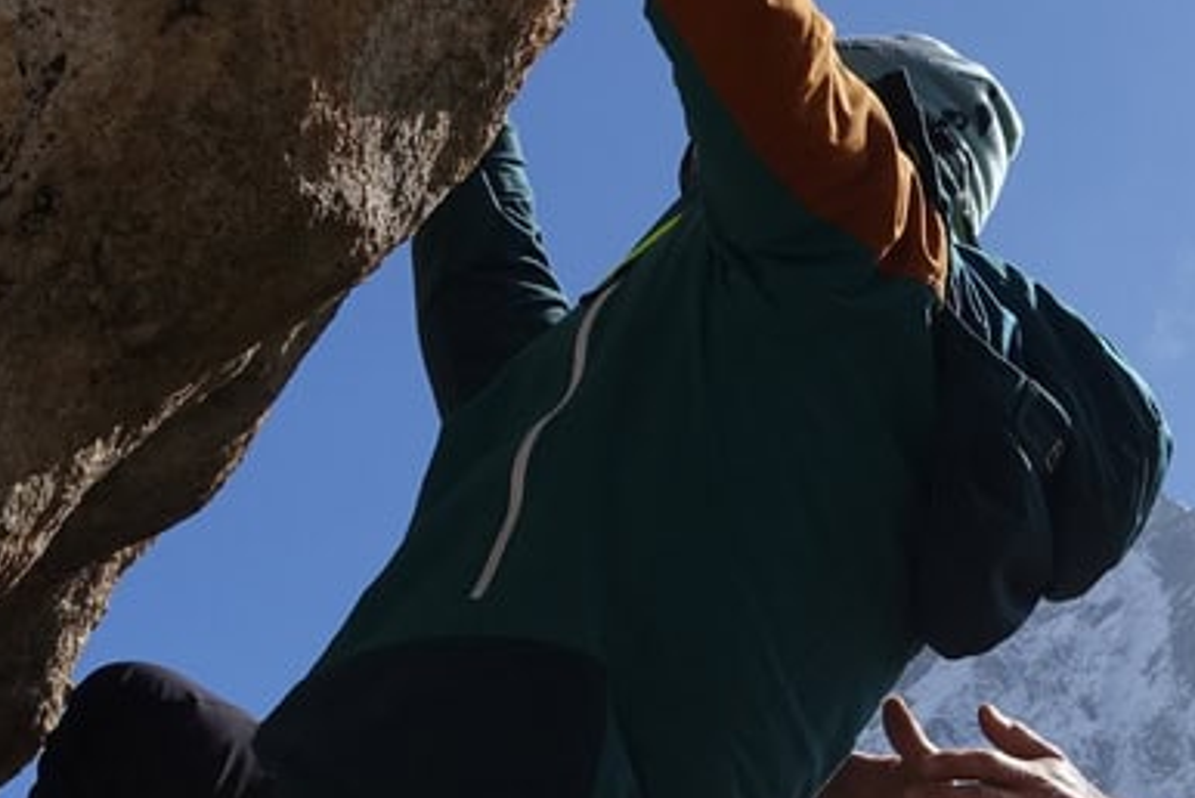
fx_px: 3920
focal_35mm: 118
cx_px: 1325
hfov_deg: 16.8
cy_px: 680
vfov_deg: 11.6
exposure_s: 1/800
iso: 125
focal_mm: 13.9
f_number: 5.6
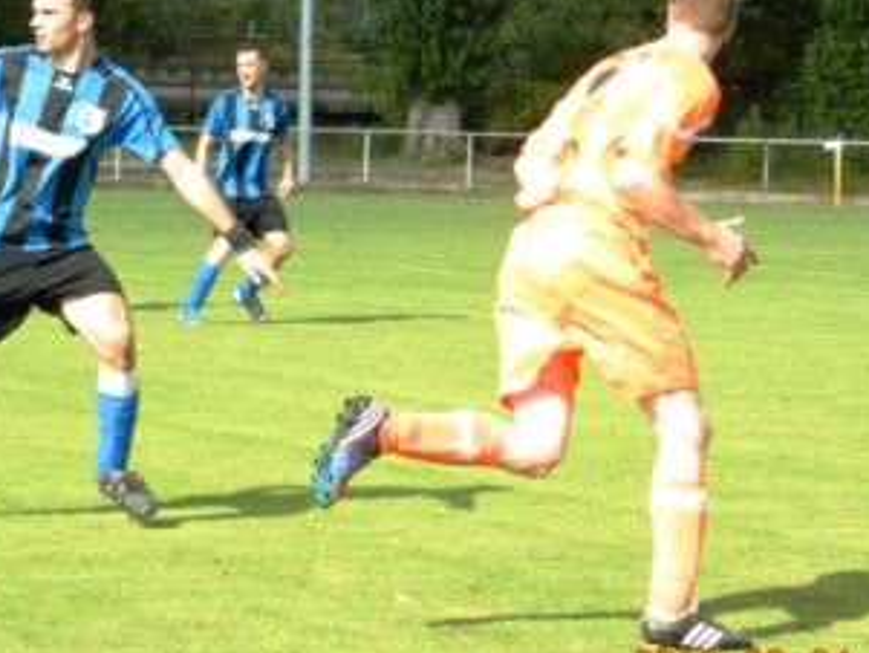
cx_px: 219
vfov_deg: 8.7
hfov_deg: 11.5
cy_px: 238
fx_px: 4294
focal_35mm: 171
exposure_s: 1/800
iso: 400
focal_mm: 18.6
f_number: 4.5
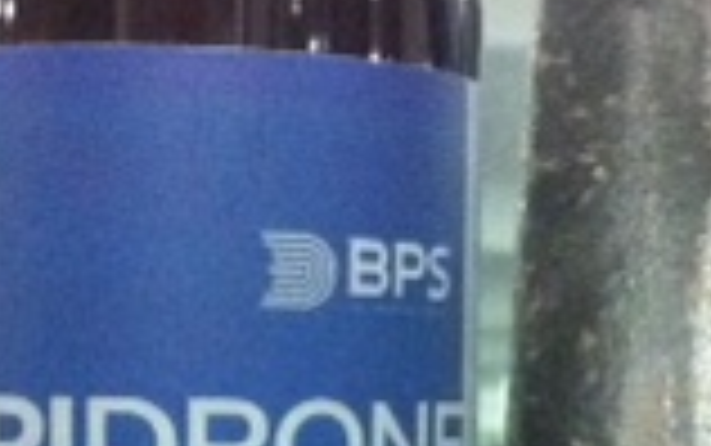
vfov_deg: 8.7
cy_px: 500
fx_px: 2909
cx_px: 441
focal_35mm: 150
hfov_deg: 13.9
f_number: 2.8
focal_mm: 3.85
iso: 1000
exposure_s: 1/17
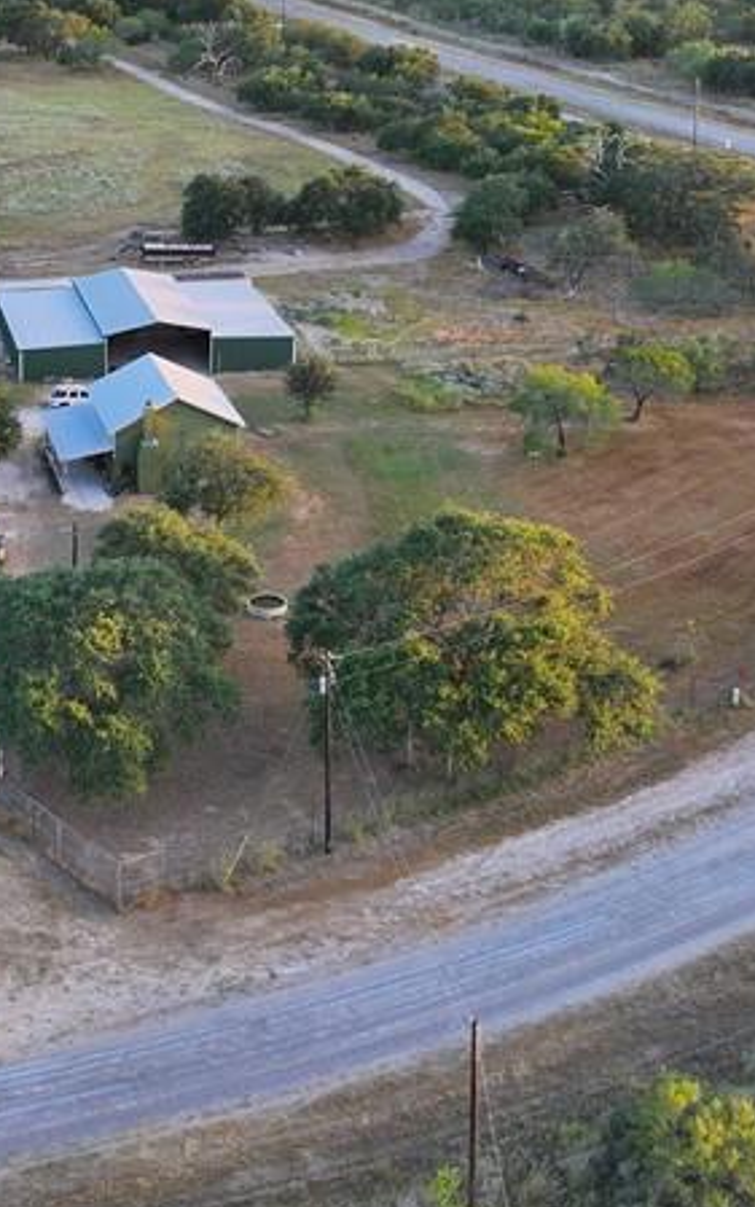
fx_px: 1908
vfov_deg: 34.8
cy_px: 405
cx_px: 51
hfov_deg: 21.8
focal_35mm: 58
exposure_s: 1/240
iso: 280
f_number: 2.8
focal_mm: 12.29
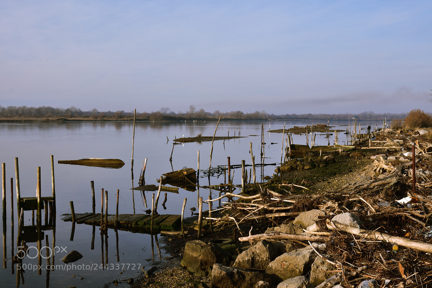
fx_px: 486
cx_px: 216
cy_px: 144
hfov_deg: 47.9
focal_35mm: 40
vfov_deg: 33.0
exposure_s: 1/160
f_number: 8
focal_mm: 27
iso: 100
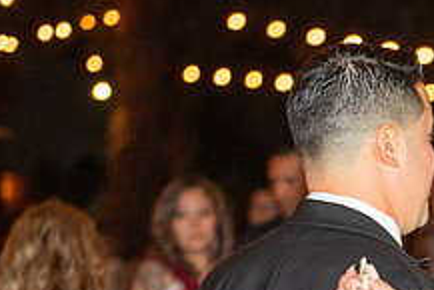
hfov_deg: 10.8
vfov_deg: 7.3
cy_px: 339
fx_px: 2256
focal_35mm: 187
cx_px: 508
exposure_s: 1/125
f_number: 2.8
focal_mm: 70
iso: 1250
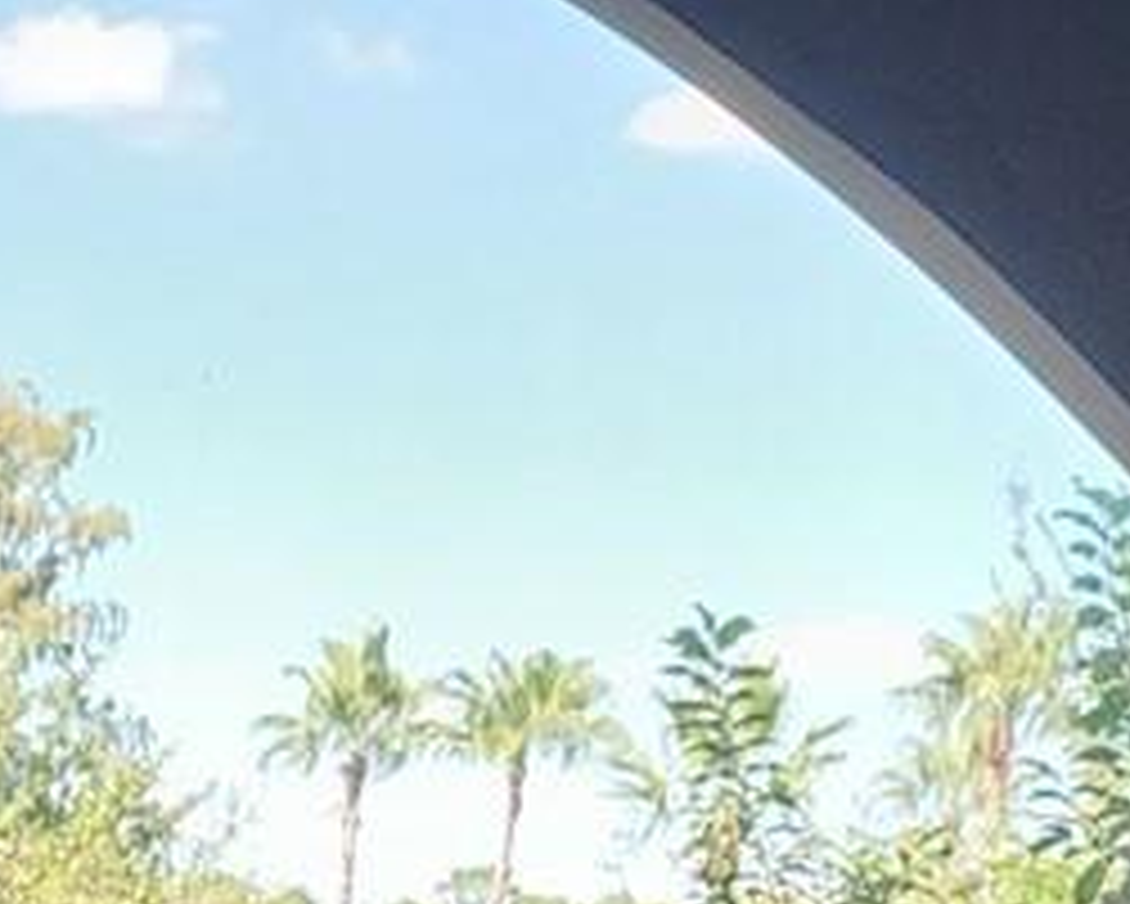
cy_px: 1974
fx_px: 4784
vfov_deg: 9.8
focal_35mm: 143
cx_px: -558
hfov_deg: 12.8
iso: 160
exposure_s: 1/120
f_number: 1.8
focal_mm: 6.4
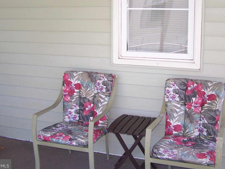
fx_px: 332
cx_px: 125
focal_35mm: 51
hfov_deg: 37.4
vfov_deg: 28.4
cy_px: 58
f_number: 2.8
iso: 80
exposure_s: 1/90
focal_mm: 6.3
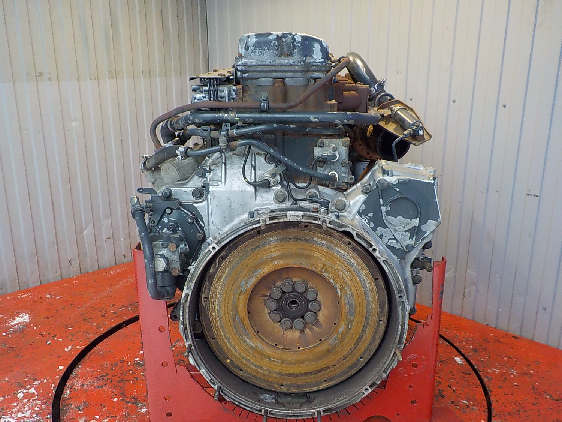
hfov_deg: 56.8
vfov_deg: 44.1
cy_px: 224
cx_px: 285
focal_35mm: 32
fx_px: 520
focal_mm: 4.1
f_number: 3.3
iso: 220
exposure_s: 1/30
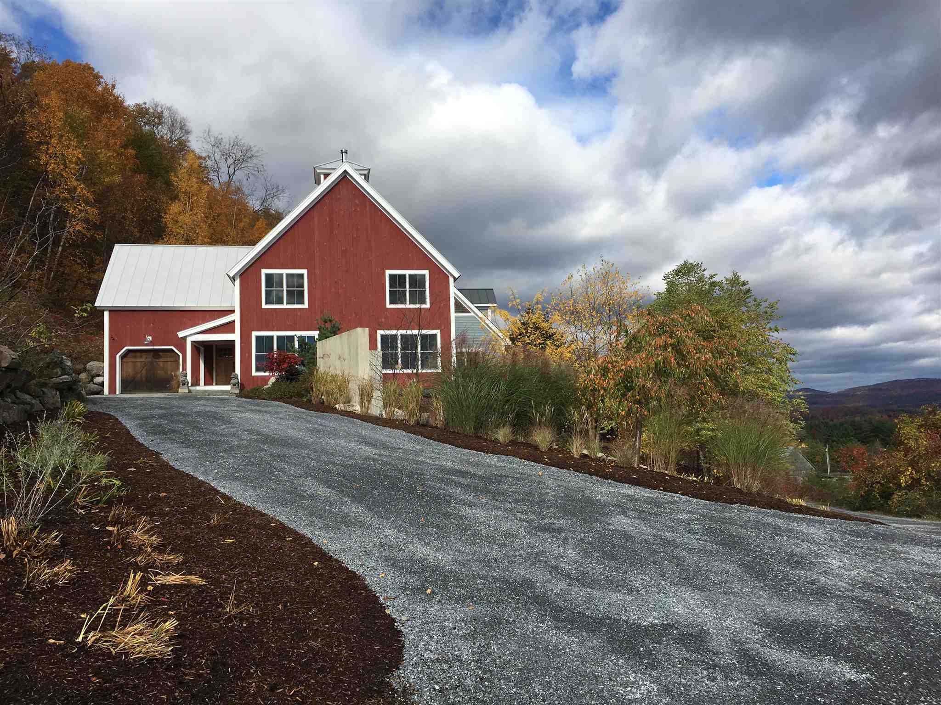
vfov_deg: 48.2
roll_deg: +2.6
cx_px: 470
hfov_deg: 61.7
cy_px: 352
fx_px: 788
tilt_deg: +4.5
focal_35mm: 29
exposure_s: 1/1709
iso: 25
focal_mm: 4.15
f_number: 2.2
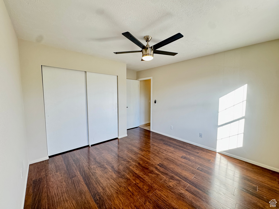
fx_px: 113
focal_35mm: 14
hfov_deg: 102.1
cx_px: 140
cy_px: 104
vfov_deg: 85.7
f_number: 2.2
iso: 200
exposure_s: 1/120
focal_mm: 2.22
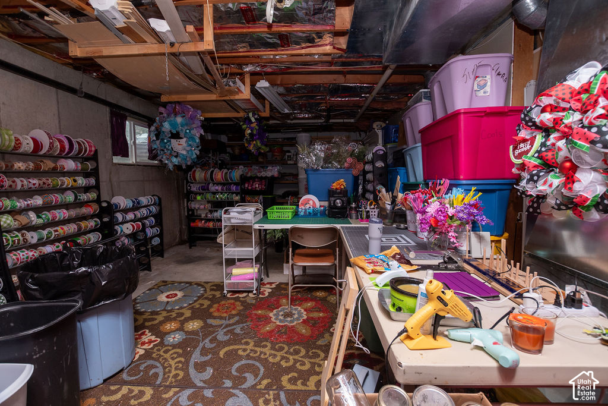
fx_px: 253
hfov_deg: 100.4
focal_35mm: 15
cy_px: 203
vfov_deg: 77.3
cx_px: 304
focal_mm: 10
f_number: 5
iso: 500
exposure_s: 1/200
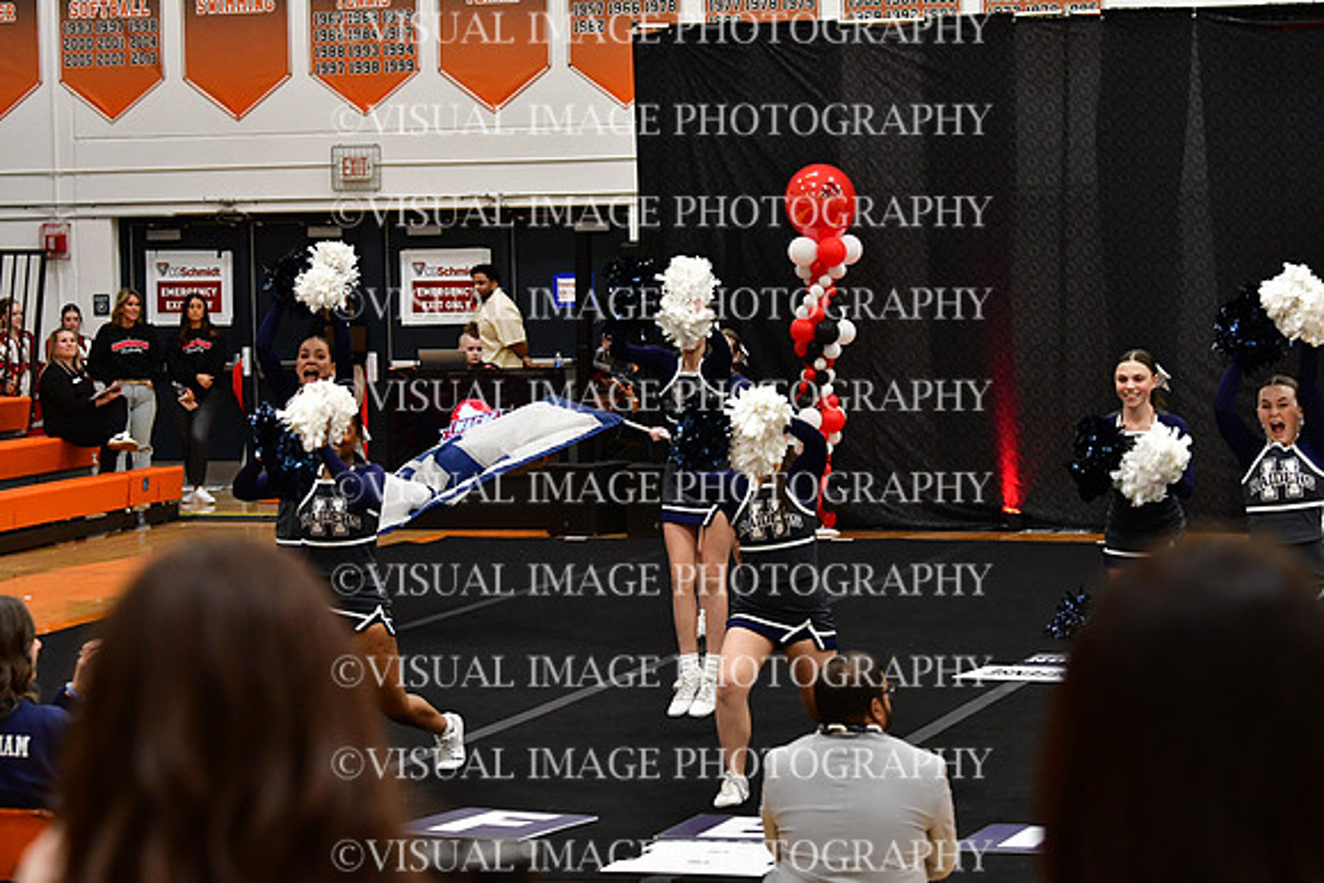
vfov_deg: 13.0
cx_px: 662
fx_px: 3862
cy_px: 442
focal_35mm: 105
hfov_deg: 19.5
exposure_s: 1/500
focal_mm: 70
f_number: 4
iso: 4000
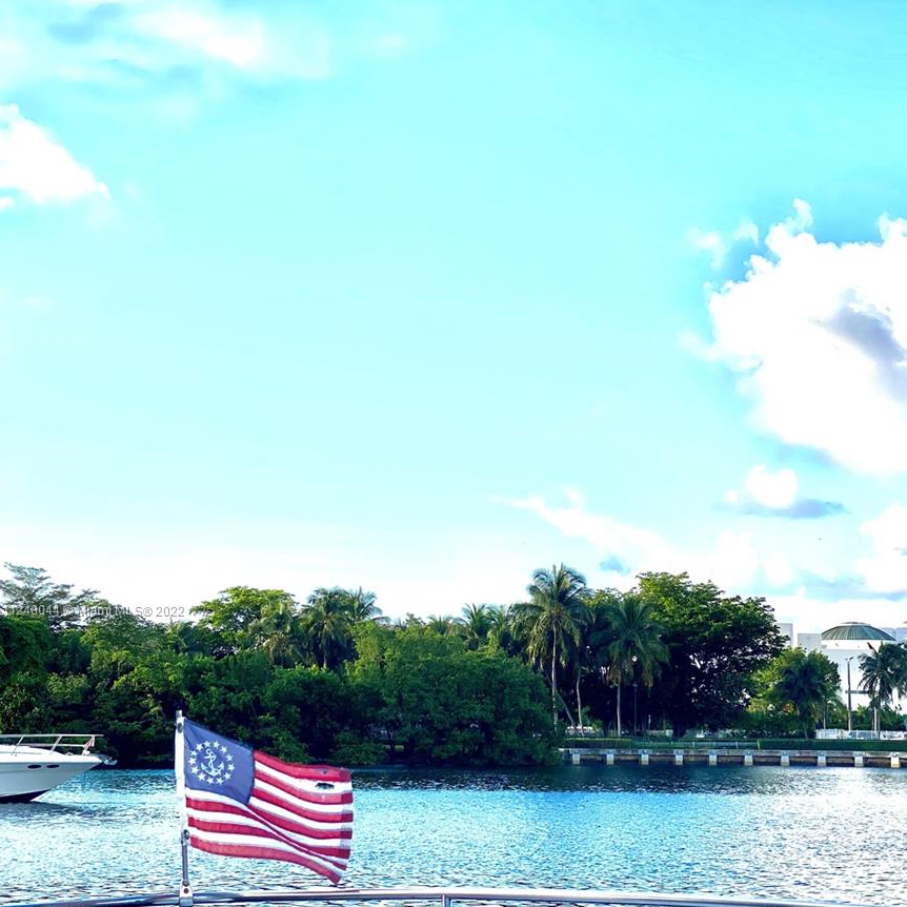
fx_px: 1897
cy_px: 611
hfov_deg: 26.9
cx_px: 464
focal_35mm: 64
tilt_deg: +4.8
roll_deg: -0.6
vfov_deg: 26.7
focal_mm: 6
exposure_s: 1/761
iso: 20
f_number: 2
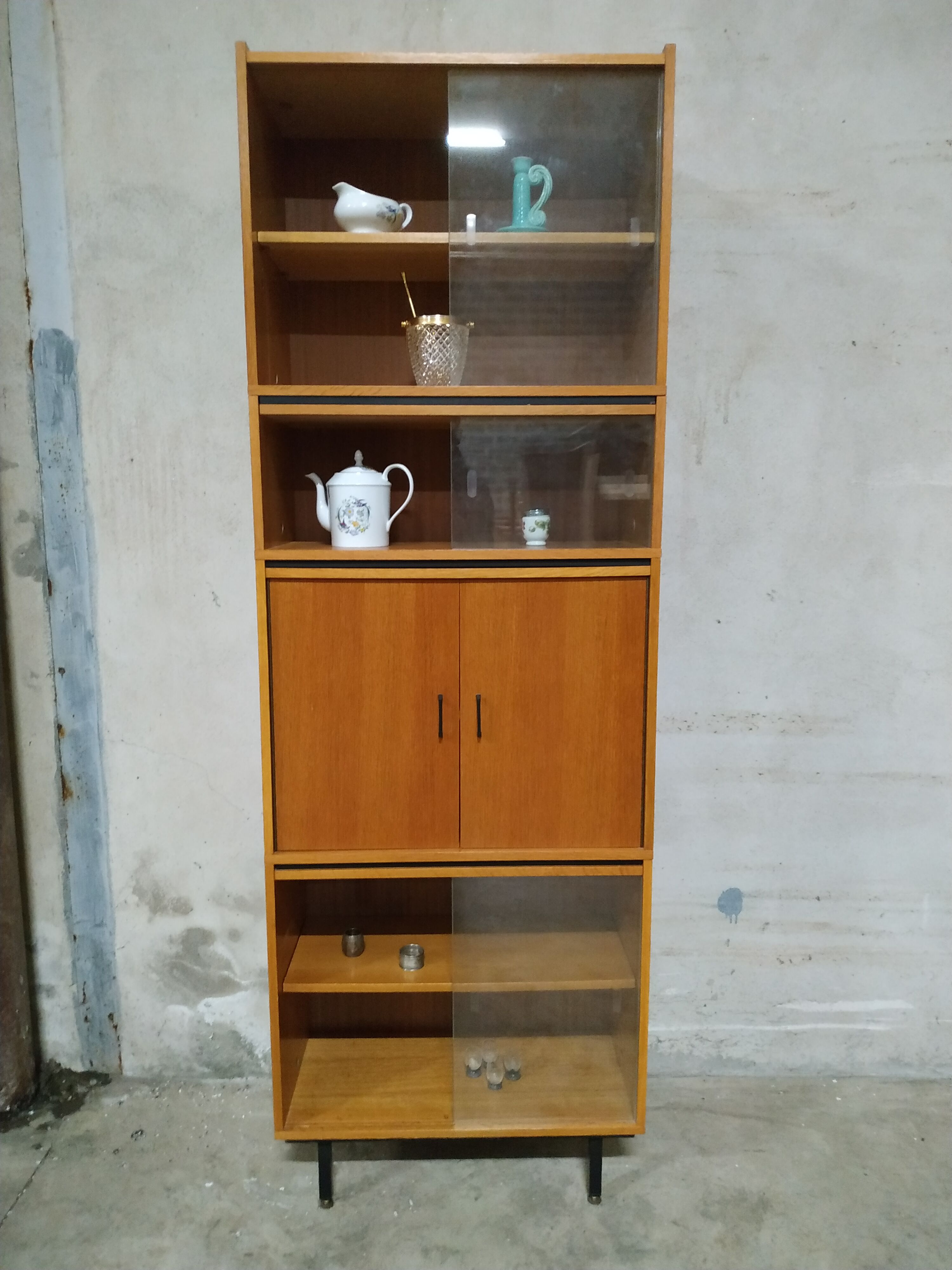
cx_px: 476
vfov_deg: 71.6
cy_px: 635
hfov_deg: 56.8
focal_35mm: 24
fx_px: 880
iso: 1600
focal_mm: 3.94
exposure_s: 1/20
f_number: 1.9
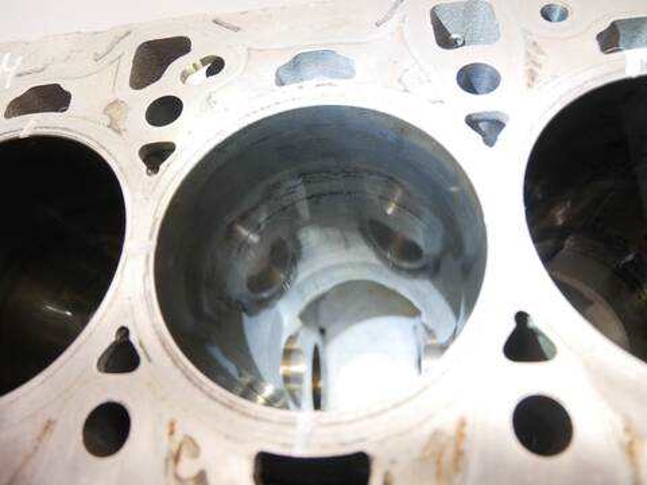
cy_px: 242
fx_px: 449
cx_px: 324
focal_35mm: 24
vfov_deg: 56.8
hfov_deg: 71.6
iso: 500
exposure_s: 1/60
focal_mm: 12
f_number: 3.5
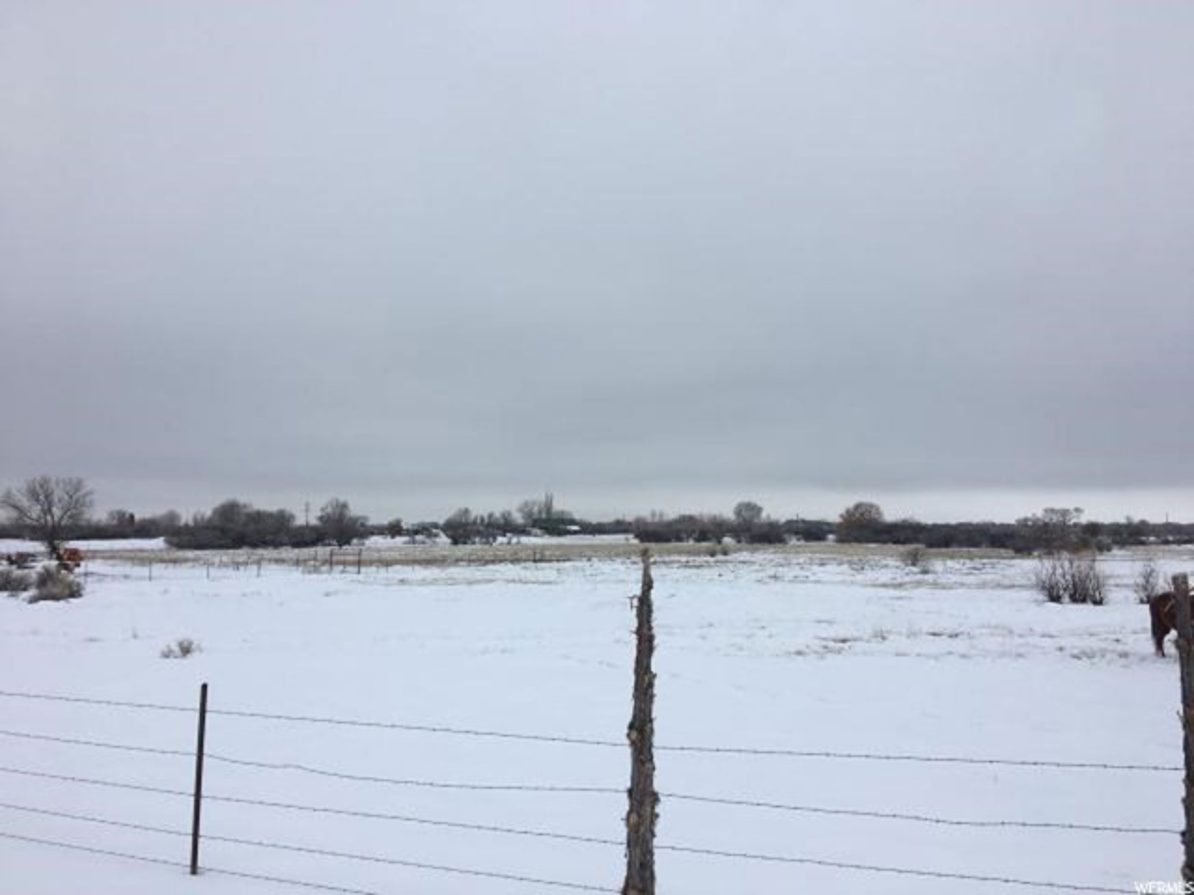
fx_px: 1000
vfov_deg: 48.2
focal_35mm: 29
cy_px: 448
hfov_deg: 61.7
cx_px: 597
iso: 25
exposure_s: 1/2137
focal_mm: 4.15
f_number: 2.2
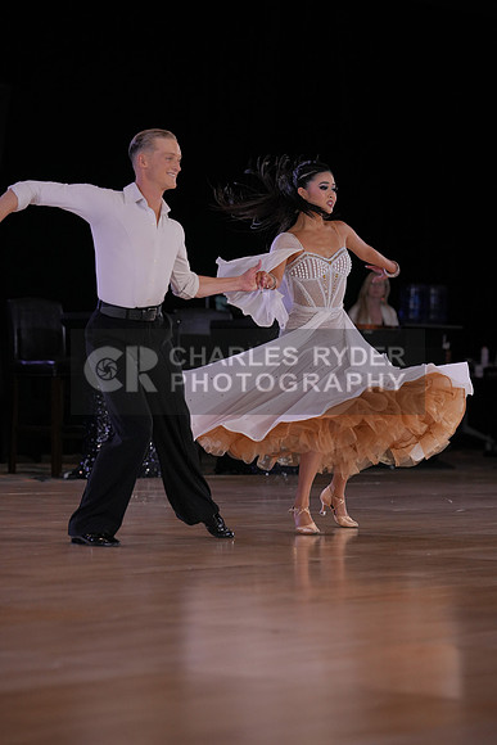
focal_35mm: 136
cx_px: 248
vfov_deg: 15.1
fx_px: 2814
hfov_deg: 10.1
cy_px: 372
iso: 1250
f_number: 3.5
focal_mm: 136
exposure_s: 1/500
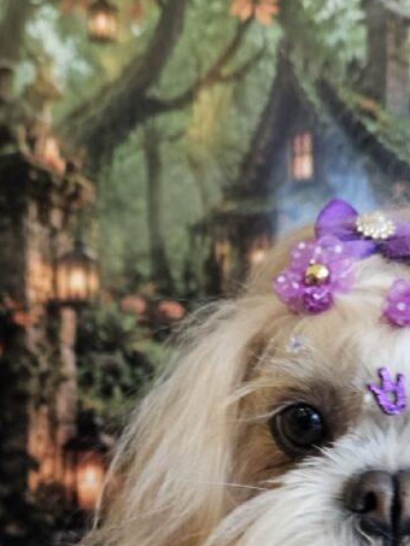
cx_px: 246
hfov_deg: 28.0
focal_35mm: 52
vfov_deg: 34.7
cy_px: 492
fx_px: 821
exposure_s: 1/180
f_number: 1.8
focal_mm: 5.4
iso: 200
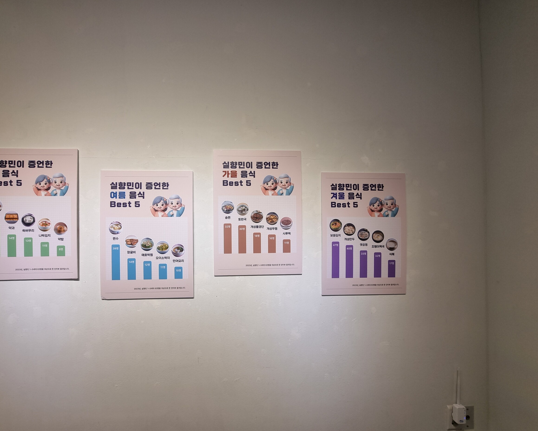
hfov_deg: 100.4
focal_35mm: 14
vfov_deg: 88.0
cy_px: 222
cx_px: 241
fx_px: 223
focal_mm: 2.2
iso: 50
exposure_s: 1/60
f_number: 2.2
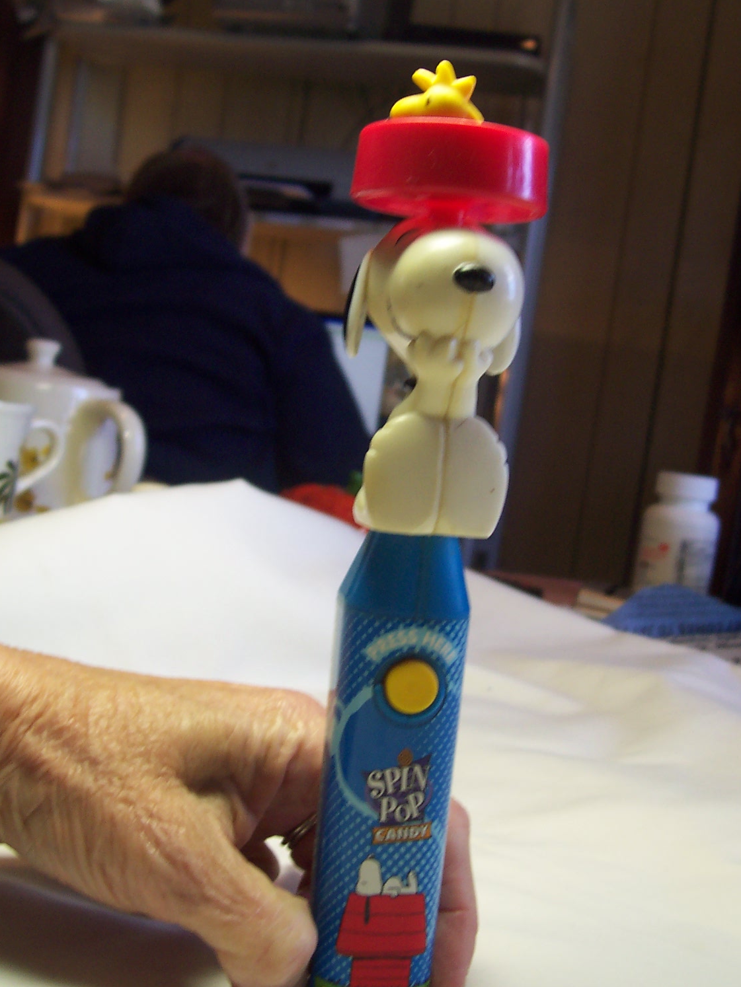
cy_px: 499
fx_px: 1170
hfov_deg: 35.1
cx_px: 370
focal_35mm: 41
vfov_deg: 45.8
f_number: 2.8
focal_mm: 5.6
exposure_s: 1/45
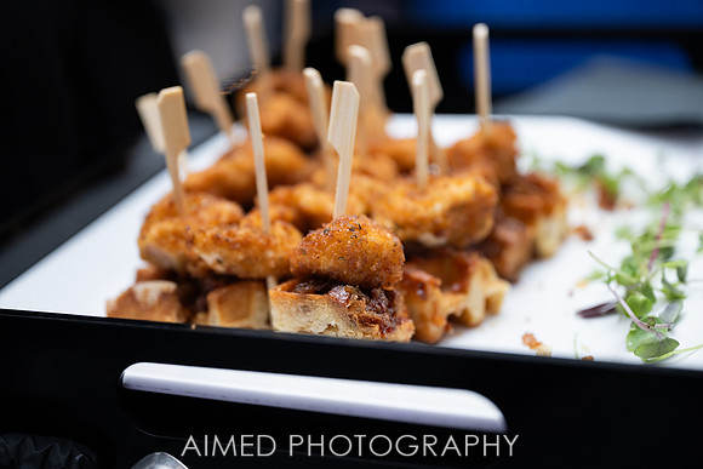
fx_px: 1367
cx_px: 352
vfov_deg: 19.5
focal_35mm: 70
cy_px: 234
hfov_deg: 28.8
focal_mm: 70
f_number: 2.8
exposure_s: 1/200
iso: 800
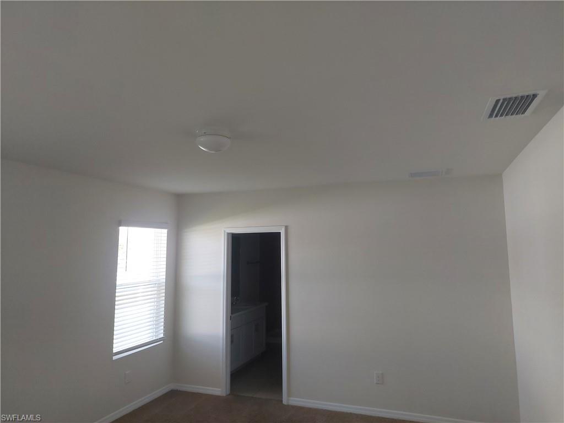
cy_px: 212
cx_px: 282
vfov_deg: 56.8
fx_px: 391
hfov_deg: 71.6
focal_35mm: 24
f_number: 1.8
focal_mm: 5.23
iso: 125
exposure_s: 1/120
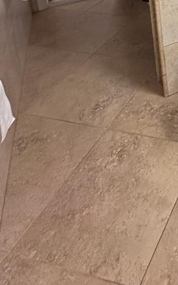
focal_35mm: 40
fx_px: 311
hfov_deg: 24.6
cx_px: 268
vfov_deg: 35.5
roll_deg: -0.6
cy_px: -77
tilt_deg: -14.0
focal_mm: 2.22
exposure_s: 1/60
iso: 160
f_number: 2.2
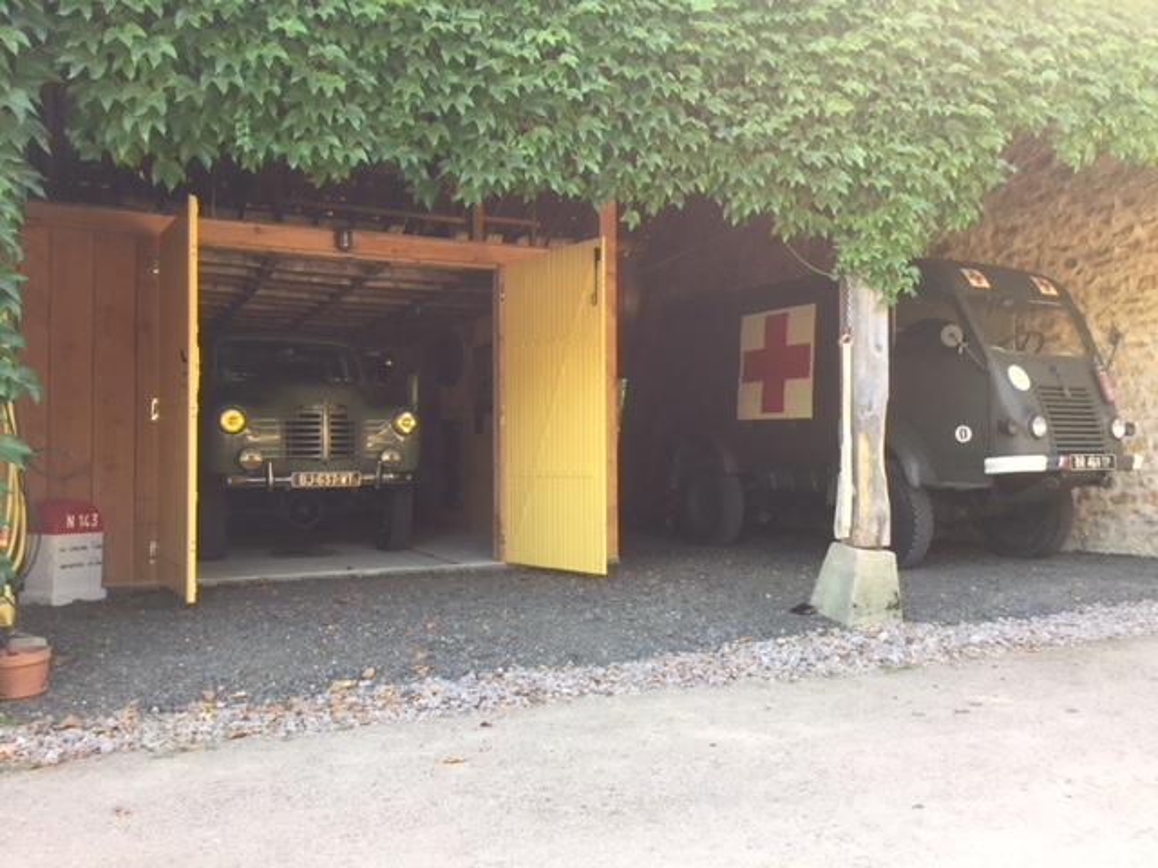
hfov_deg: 61.7
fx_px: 970
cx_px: 579
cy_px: 434
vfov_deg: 48.2
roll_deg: -0.7
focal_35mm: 29
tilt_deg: +2.9
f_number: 2.2
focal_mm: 4.15
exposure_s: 1/100
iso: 50
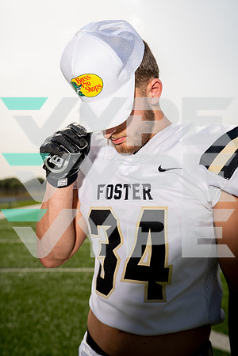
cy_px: 178
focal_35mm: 44
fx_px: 436
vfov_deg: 44.5
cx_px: 119
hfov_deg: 30.5
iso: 100
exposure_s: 1/1250
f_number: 4.5
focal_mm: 44
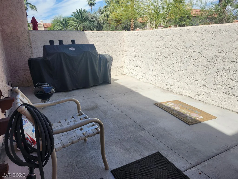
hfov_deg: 73.9
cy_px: 90
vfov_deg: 58.9
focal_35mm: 23
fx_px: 158
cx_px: 119
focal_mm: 5.54
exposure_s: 1/1493
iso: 25
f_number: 1.8
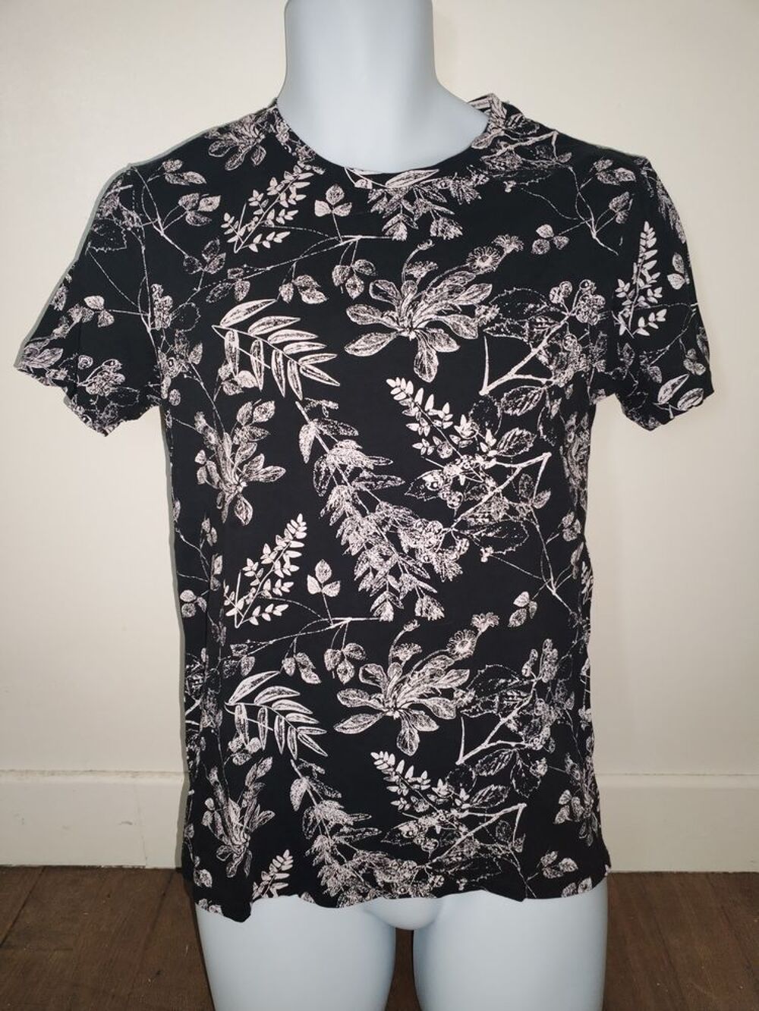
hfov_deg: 53.1
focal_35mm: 26
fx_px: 760
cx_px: 380
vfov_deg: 67.3
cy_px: 506
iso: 1381
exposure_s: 1/25
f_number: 1.8
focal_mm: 4.75
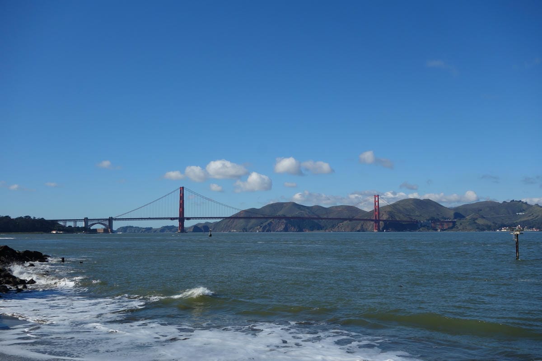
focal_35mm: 36
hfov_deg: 53.1
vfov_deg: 36.9
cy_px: 180
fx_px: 542
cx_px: 271
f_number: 5.6
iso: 125
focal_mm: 13.42
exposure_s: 1/800
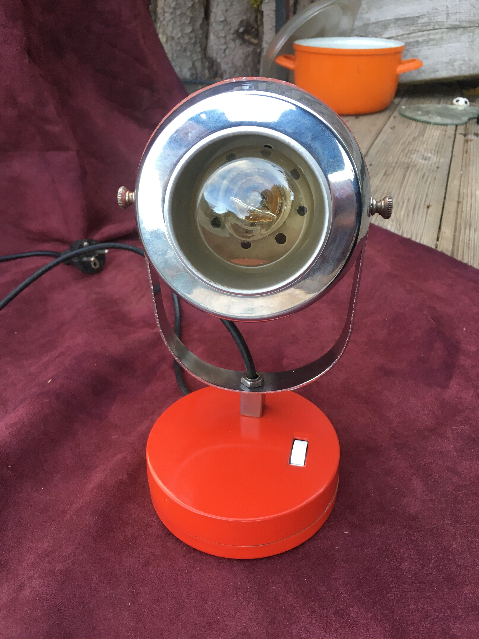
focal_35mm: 29
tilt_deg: -30.5
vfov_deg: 61.7
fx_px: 535
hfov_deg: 48.2
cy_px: 320
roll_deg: +0.0
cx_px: 240
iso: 32
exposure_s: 1/33
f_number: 2.2
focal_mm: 4.15
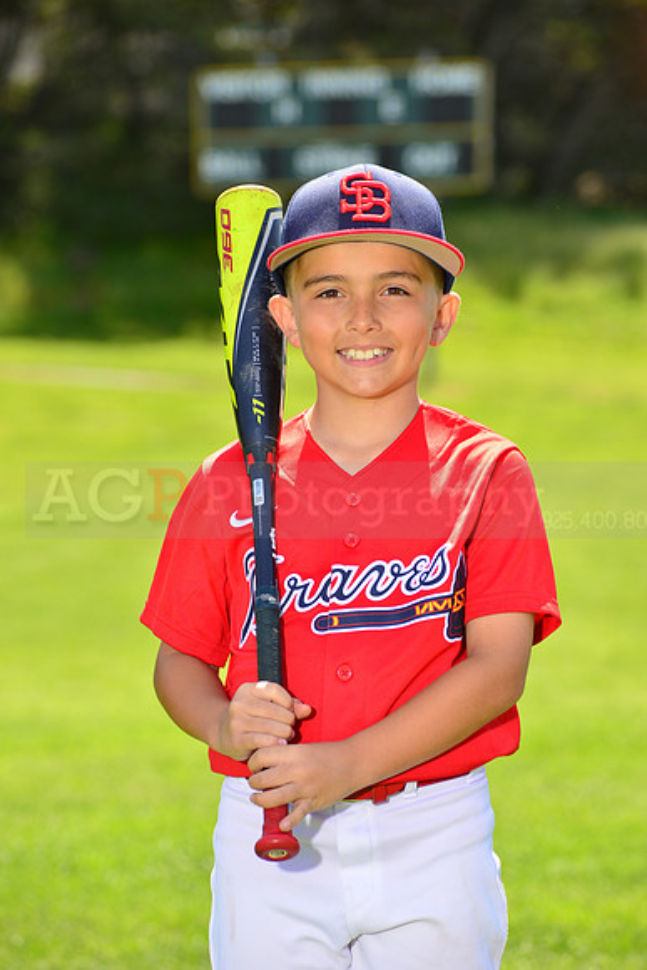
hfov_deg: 8.1
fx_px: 4580
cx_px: 324
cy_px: 485
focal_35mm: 170
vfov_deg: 12.1
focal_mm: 170
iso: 200
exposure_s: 1/250
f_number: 8
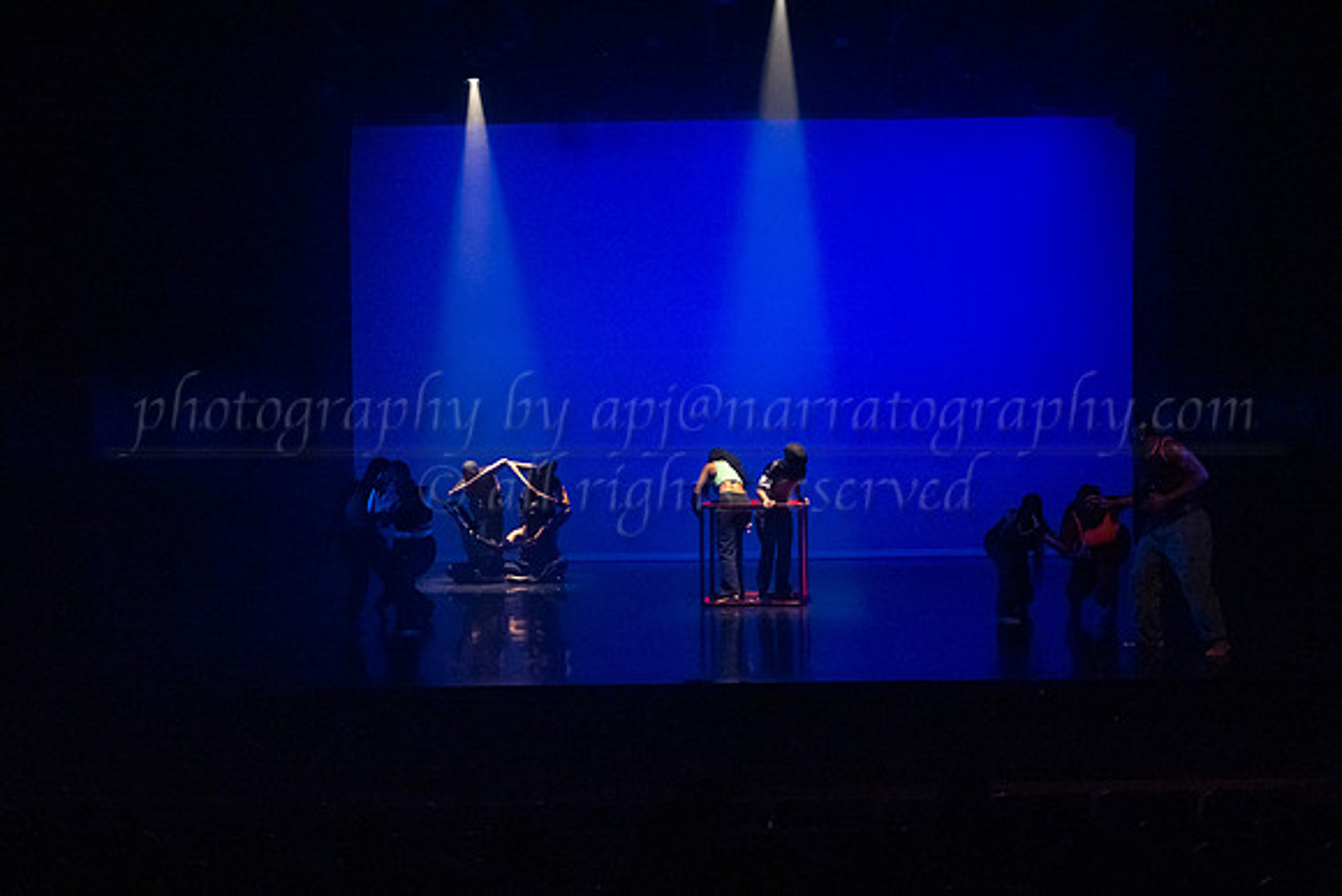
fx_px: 1739
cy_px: 522
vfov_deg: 28.8
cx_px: 782
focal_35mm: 47
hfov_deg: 42.1
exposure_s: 1/400
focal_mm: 40
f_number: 3.2
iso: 4000
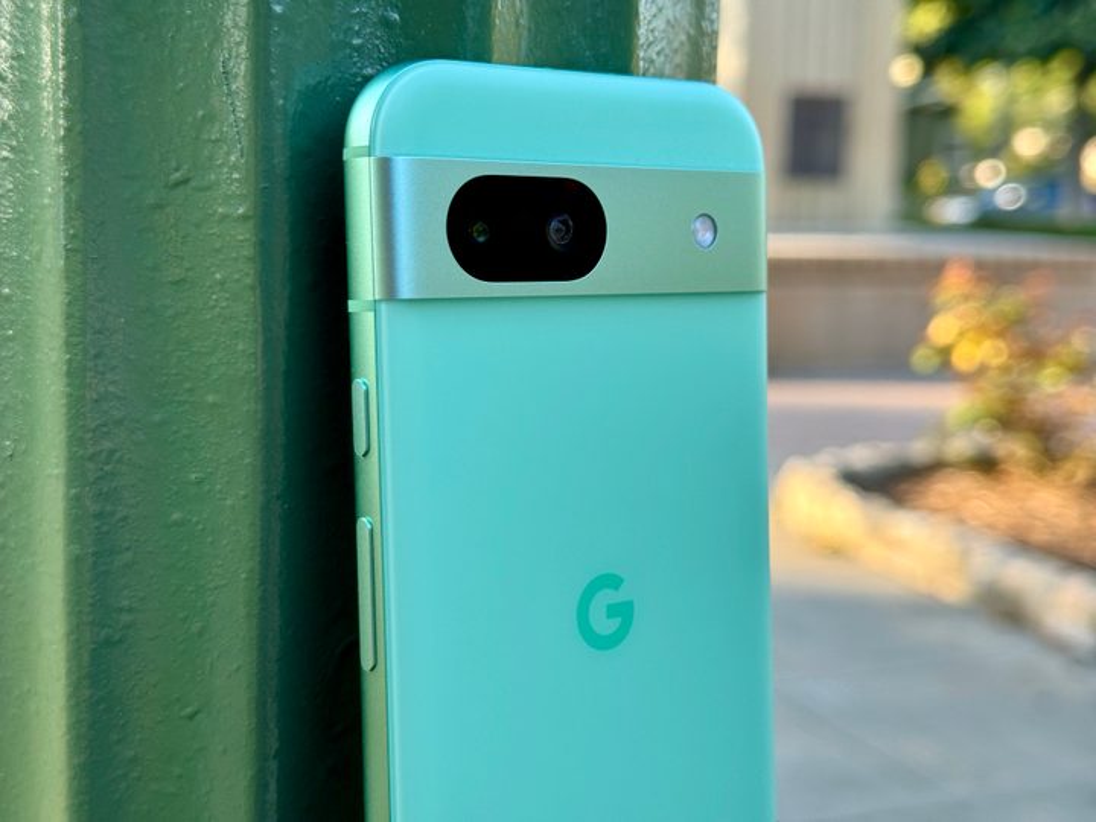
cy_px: 411
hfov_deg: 39.7
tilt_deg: -8.7
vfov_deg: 30.3
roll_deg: -1.2
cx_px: 548
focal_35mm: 48
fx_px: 1520
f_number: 1.78
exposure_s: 1/340
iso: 64
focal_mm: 6.76
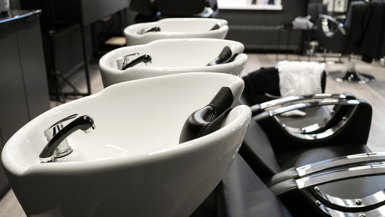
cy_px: 123
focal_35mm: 37
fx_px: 378
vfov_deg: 31.9
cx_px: 194
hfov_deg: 54.0
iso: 400
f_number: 4
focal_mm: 35
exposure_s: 1/125
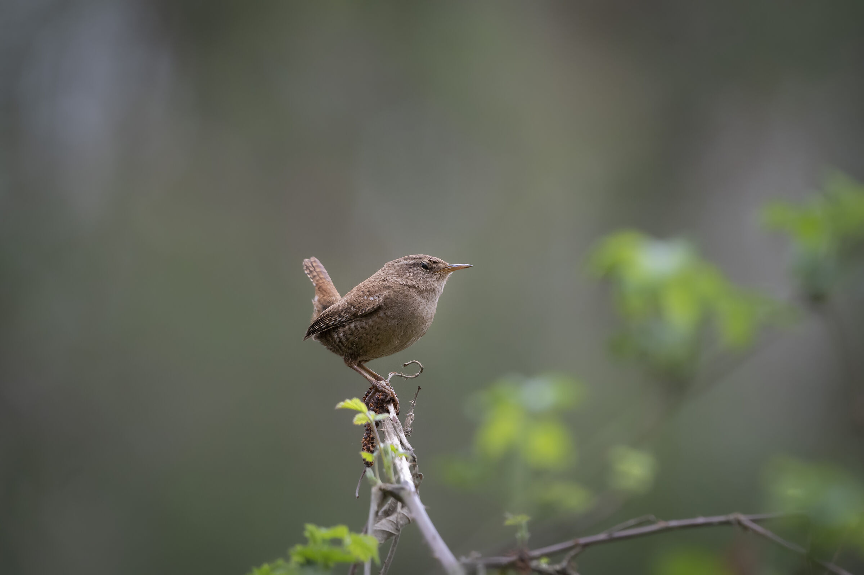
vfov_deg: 2.7
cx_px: 432
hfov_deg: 4.1
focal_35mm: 500
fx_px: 11992
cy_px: 288
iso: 5000
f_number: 6.3
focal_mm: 500
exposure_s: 1/1250
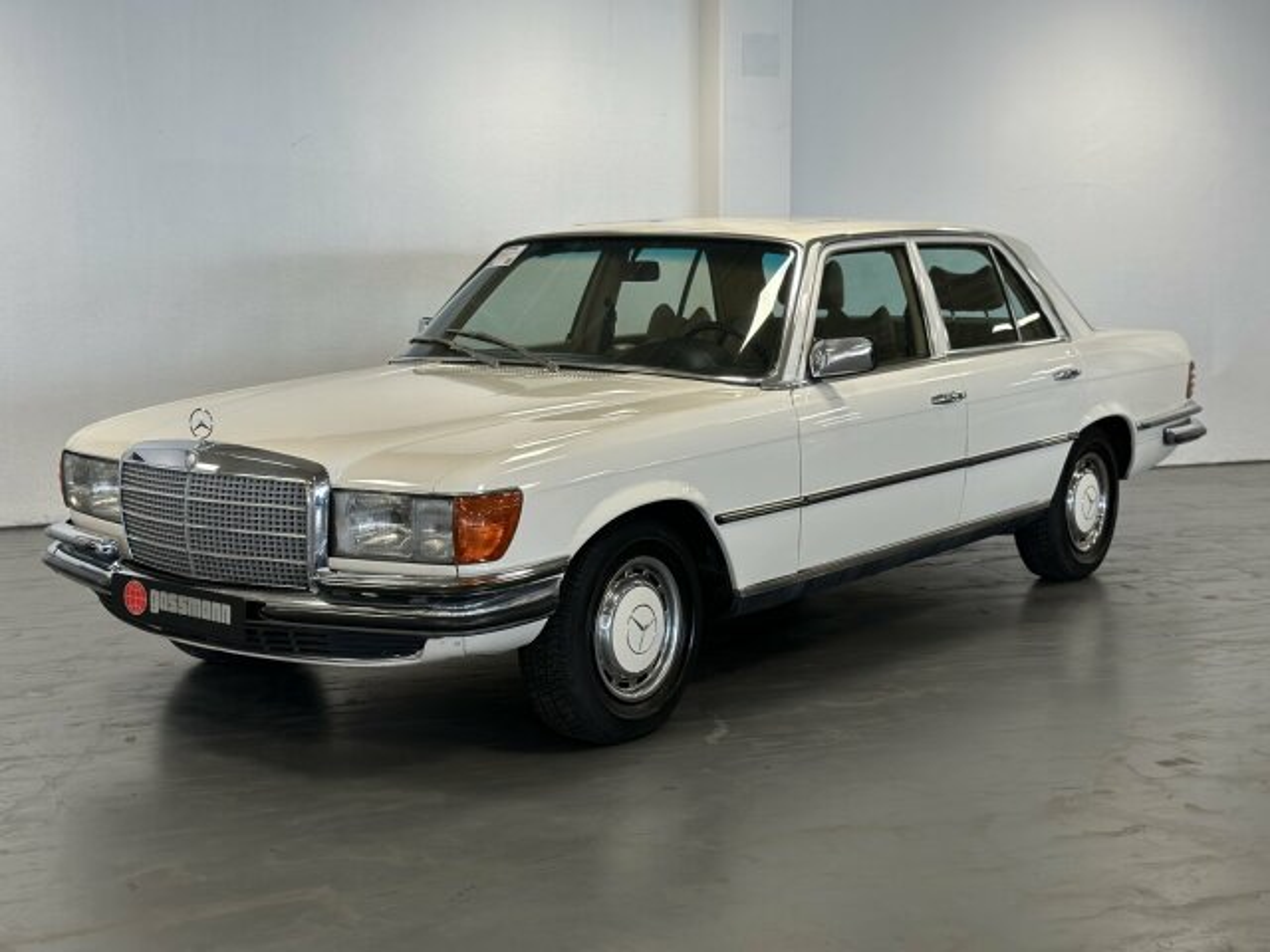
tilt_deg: -8.8
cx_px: 635
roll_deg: +0.7
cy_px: 476
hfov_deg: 39.7
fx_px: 1761
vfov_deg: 30.3
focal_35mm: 48
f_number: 1.78
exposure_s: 1/121
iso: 100
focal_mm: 6.86
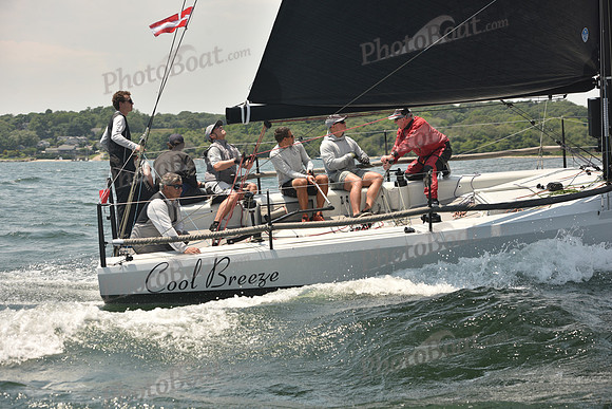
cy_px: 204
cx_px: 306
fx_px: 1190
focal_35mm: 70
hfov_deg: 28.8
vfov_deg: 19.5
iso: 250
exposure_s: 1/640
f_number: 5.6
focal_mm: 70
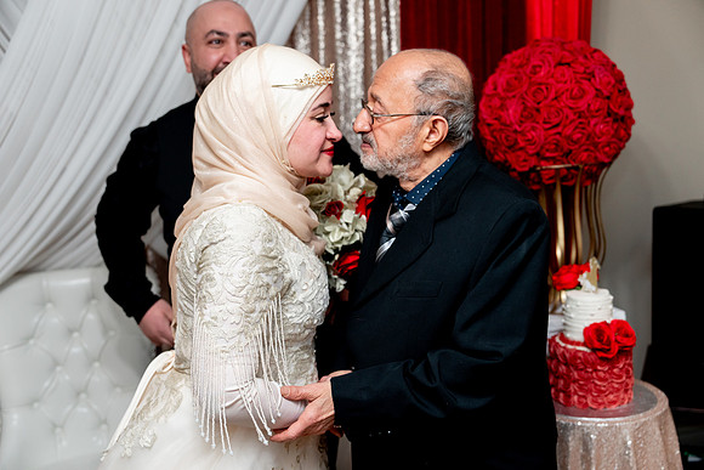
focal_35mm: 38
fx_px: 743
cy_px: 235
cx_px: 352
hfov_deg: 50.7
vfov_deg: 35.1
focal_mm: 38
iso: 1250
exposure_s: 1/160
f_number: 2.8
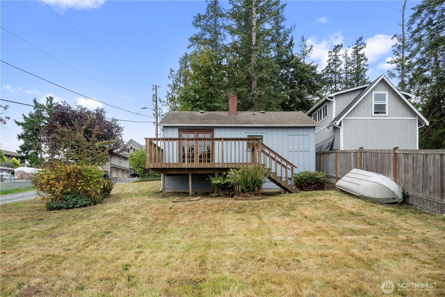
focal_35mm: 20
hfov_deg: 84.0
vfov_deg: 61.9
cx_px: 222
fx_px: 247
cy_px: 148
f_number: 8
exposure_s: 1/125
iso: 200
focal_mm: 20
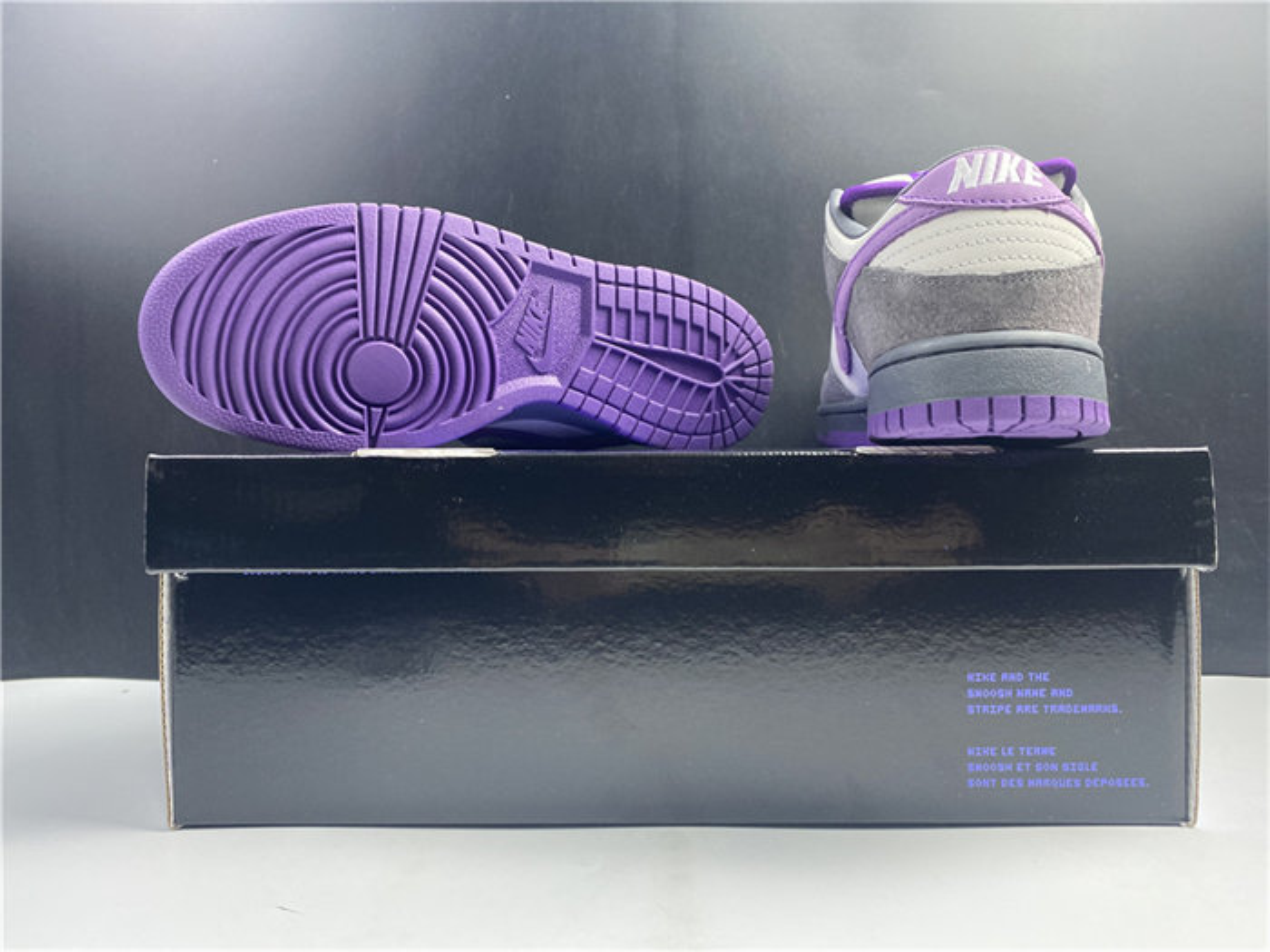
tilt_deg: +4.3
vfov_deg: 53.1
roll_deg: +1.2
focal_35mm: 26
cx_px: 635
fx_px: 954
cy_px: 476
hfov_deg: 67.3
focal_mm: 4.25
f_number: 1.8
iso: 100
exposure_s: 1/50
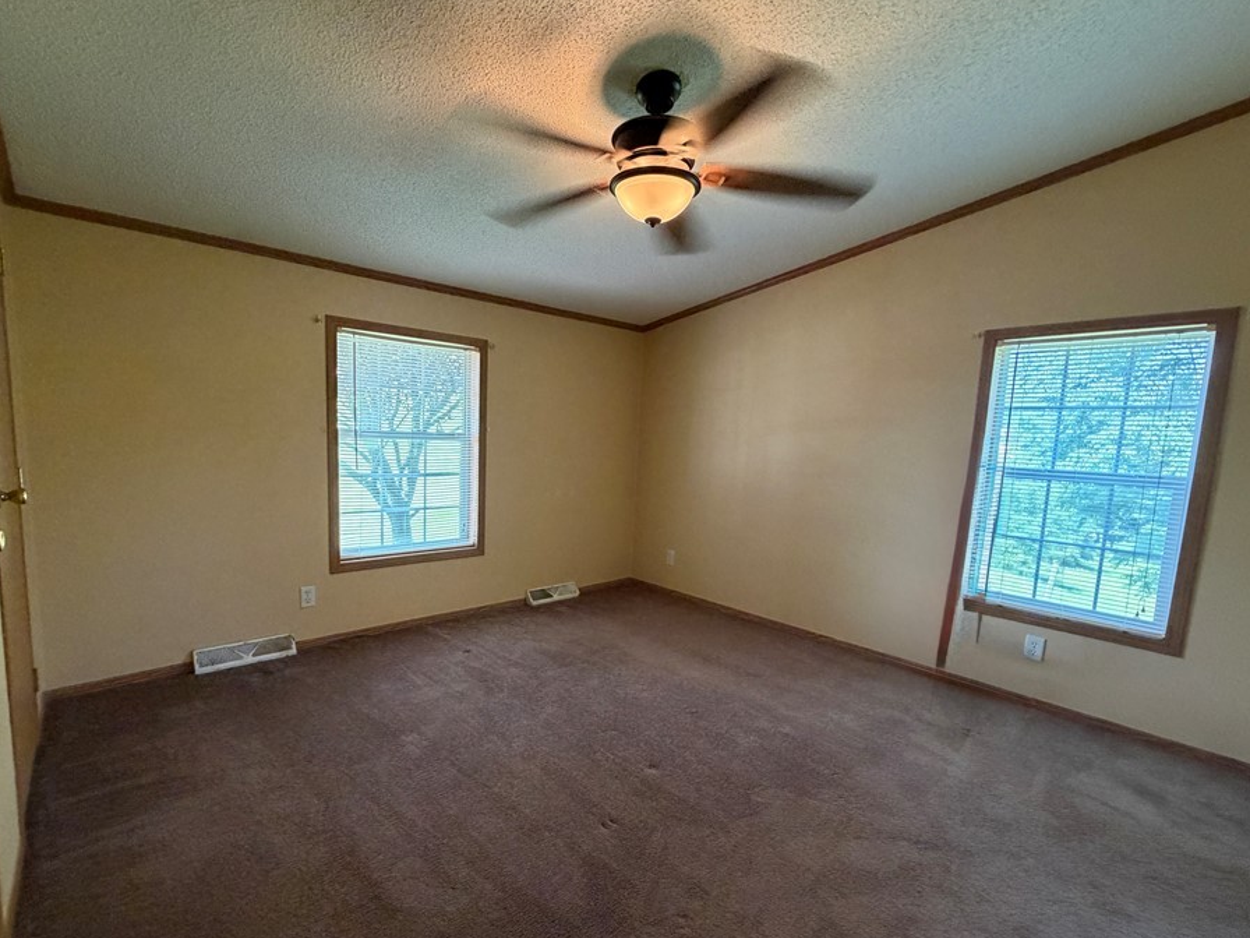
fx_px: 578
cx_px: 592
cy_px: 500
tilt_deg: -6.0
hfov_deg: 94.4
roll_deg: -1.4
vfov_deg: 78.0
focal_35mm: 16
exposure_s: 1/60
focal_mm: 2.22
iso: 400
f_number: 2.2
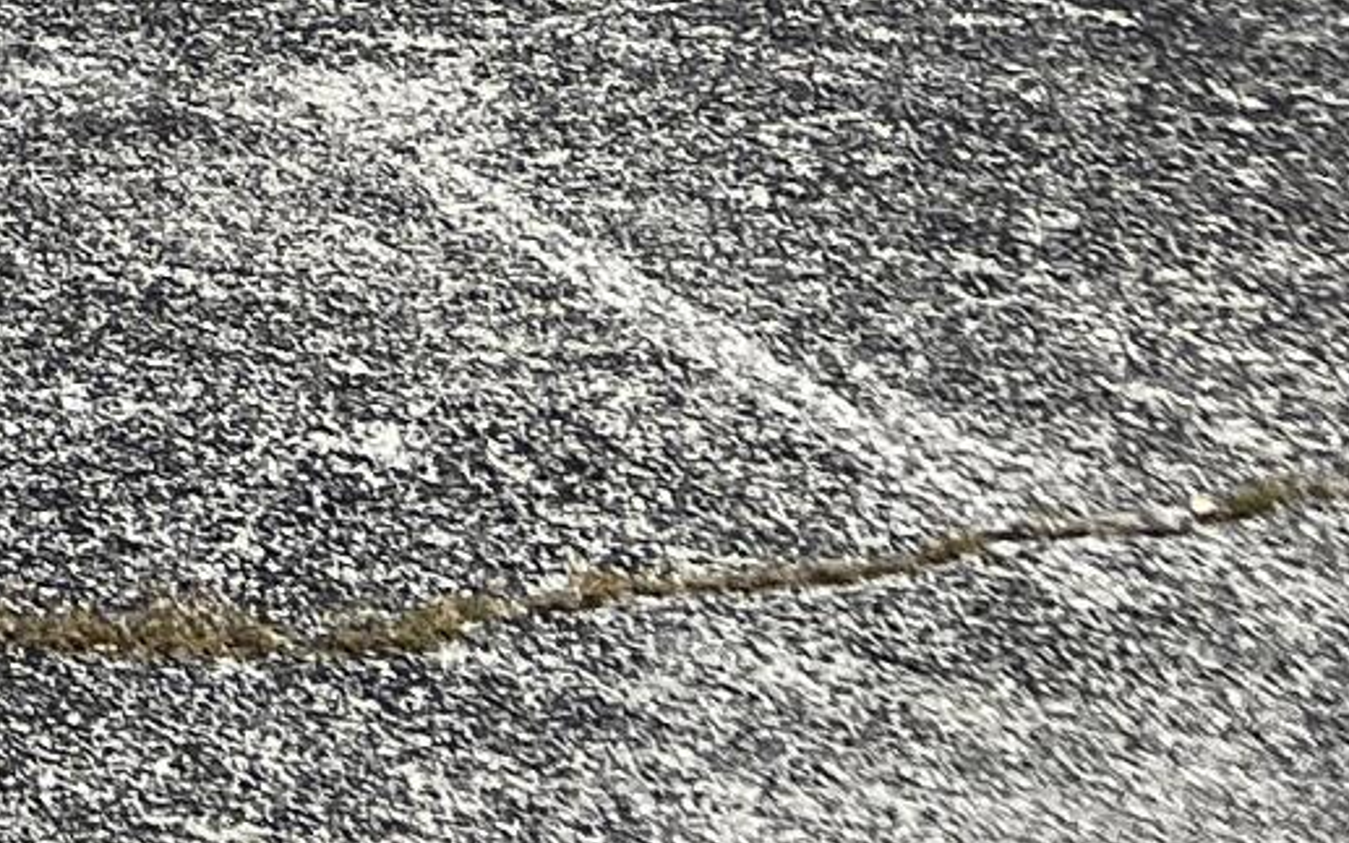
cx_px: -2448
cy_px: -1788
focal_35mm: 160
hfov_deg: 10.2
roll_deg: +0.6
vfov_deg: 7.2
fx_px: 5882
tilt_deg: +0.5
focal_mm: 5.7
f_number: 1.5
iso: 50
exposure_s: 1/5587
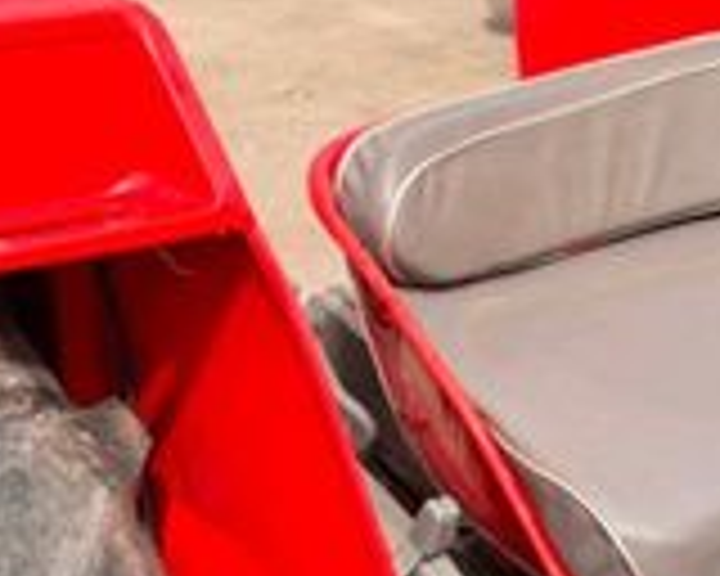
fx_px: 1875
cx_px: 446
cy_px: 418
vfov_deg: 17.4
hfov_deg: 21.7
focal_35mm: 88
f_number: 1.78
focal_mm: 6.76
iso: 80
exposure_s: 1/1901
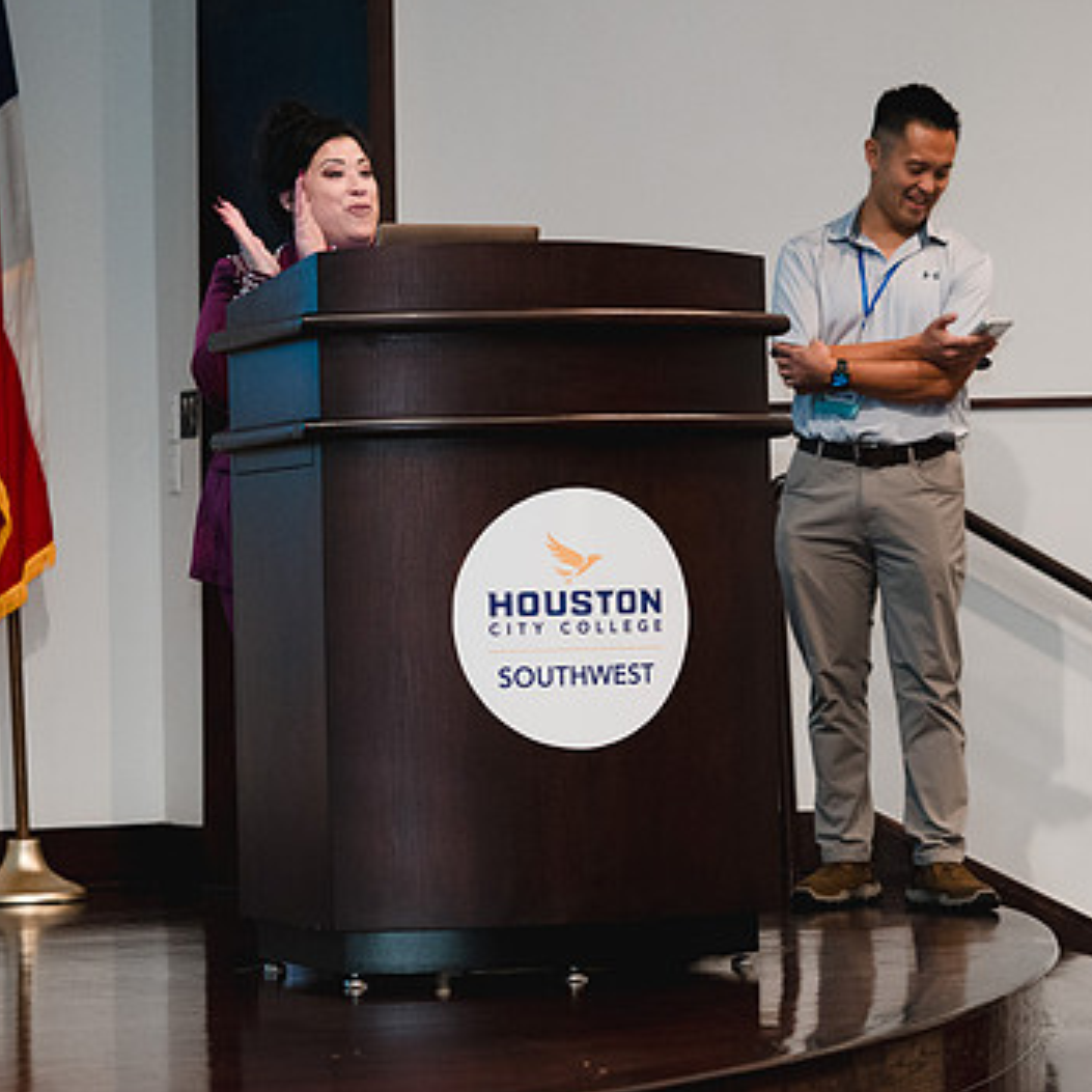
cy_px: 510
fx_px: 4354
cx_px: 423
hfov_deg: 14.3
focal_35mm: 122
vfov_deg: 14.3
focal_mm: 85
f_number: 2.8
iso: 4000
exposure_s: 1/200
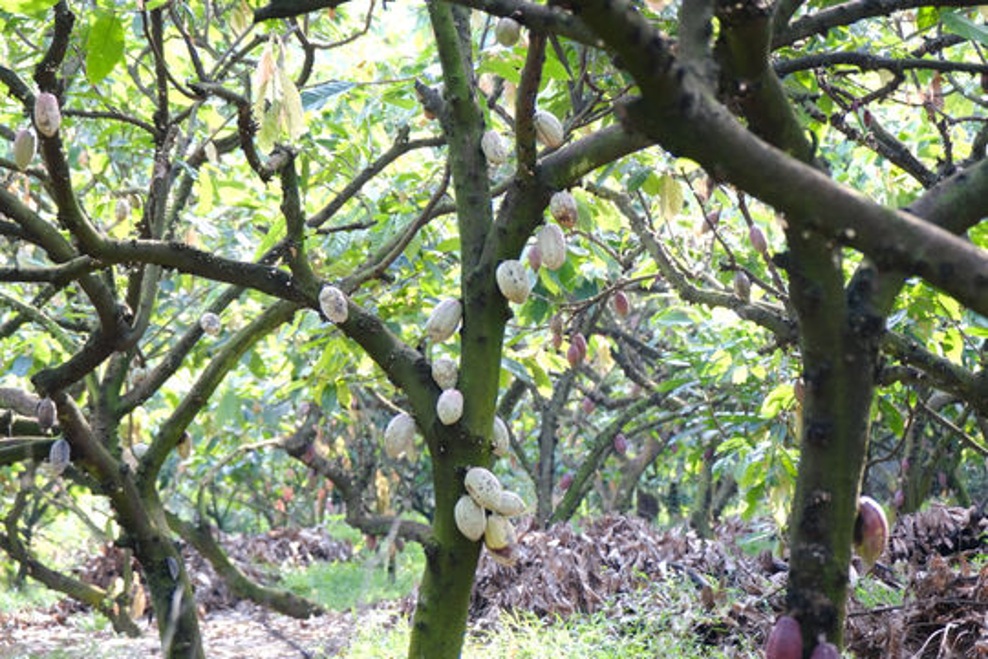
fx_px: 3293
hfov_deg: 17.1
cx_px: 494
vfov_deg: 11.4
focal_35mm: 120
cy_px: 330
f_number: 4
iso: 1250
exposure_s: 1/200
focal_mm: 80
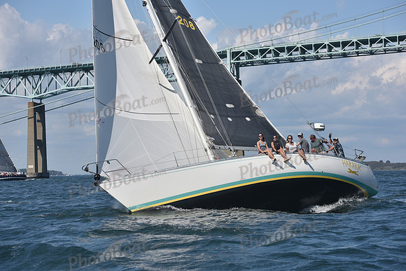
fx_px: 970
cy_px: 136
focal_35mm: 86
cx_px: 203
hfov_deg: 23.6
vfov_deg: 15.9
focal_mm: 86
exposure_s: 1/1250
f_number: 6.3
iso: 250
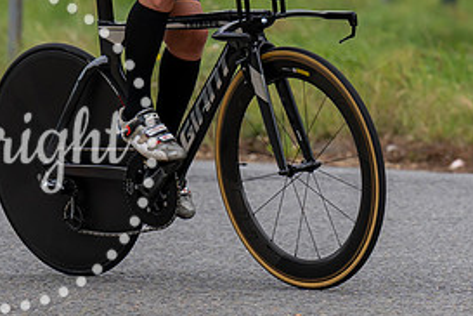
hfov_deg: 3.9
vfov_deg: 2.6
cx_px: 215
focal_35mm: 526
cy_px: 45
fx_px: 6911
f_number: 4
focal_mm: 150
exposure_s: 1/1000
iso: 320
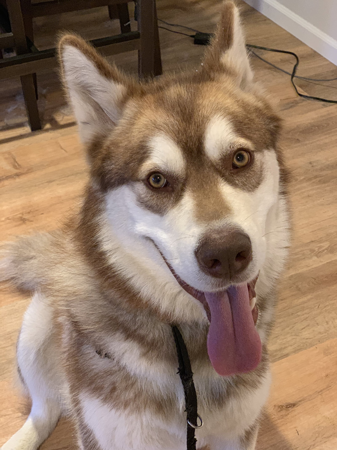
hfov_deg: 28.0
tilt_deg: -40.7
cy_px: 225
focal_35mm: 52
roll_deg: -1.4
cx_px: 168
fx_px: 675
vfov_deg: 36.8
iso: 500
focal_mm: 6
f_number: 2.4
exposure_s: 1/40
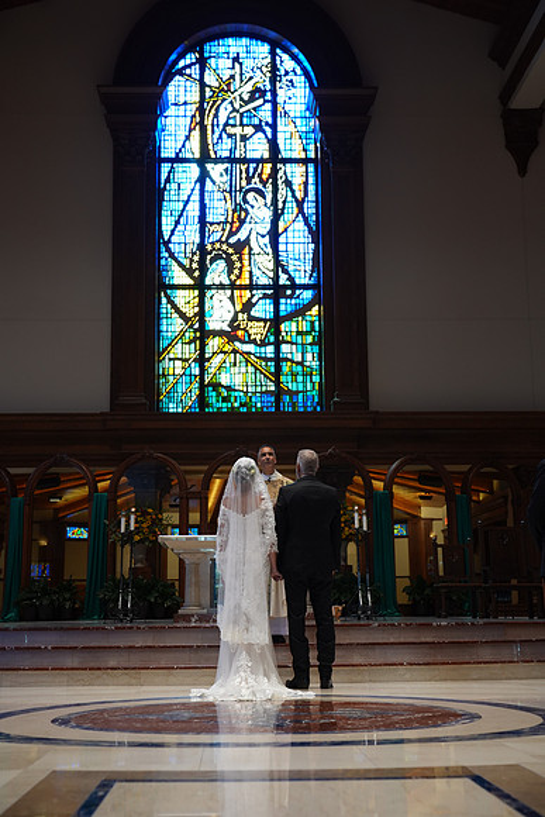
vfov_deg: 42.7
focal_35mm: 46
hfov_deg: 29.3
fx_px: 1044
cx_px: 272
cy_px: 408
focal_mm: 46
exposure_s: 1/100
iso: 1250
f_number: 3.5
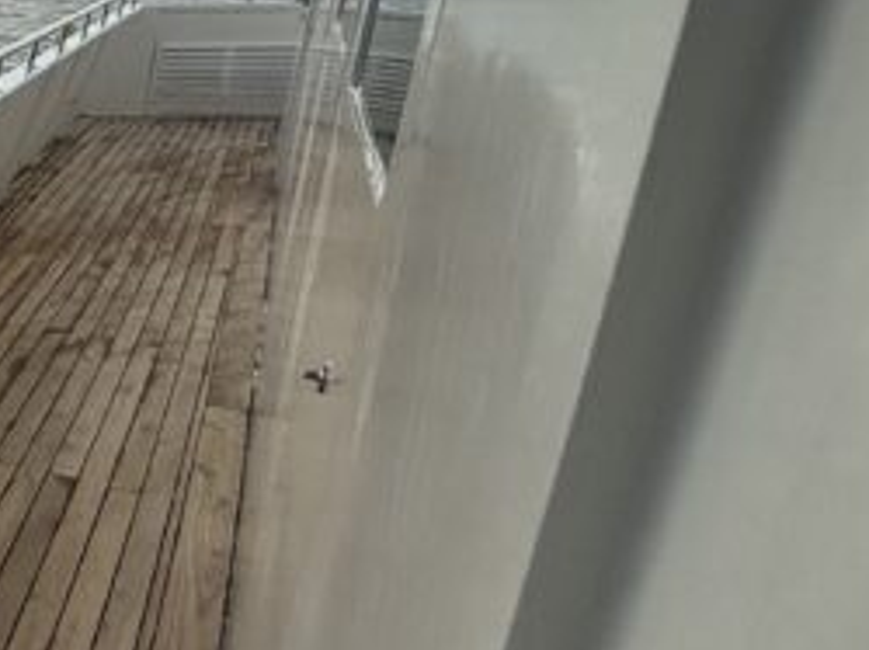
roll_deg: -2.4
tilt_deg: -14.9
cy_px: 240
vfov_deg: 30.1
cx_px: -608
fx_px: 1204
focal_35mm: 48
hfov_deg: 24.0
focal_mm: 2.22
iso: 64
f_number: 2.2
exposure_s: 1/2611
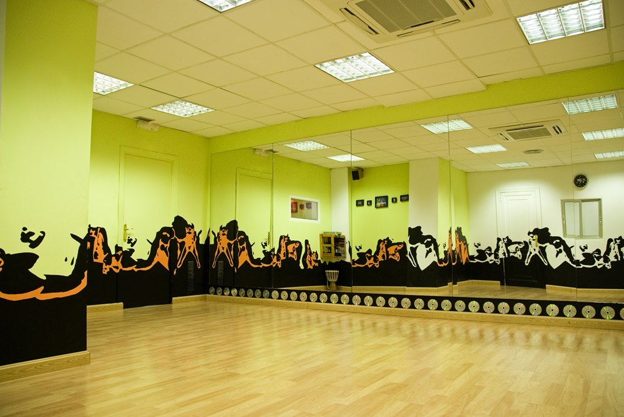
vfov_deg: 48.0
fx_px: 468
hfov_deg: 67.3
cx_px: 312
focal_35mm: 27
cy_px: 208
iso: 640
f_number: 3.5
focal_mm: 18
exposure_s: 1/60
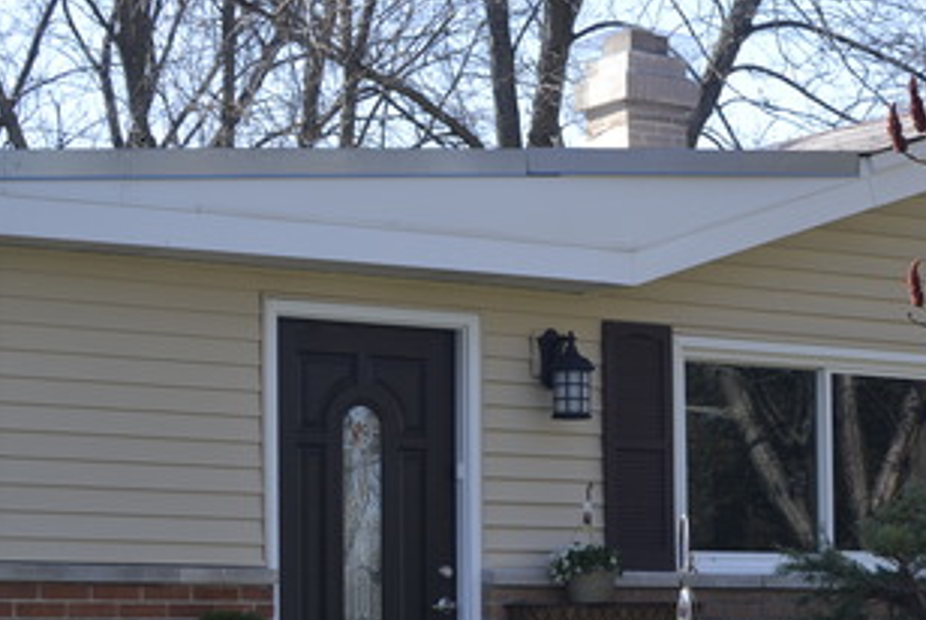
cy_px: 513
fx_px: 2807
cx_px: 911
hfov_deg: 18.3
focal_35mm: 109
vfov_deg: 12.5
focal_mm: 35
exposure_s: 1/125
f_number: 5.6
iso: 100
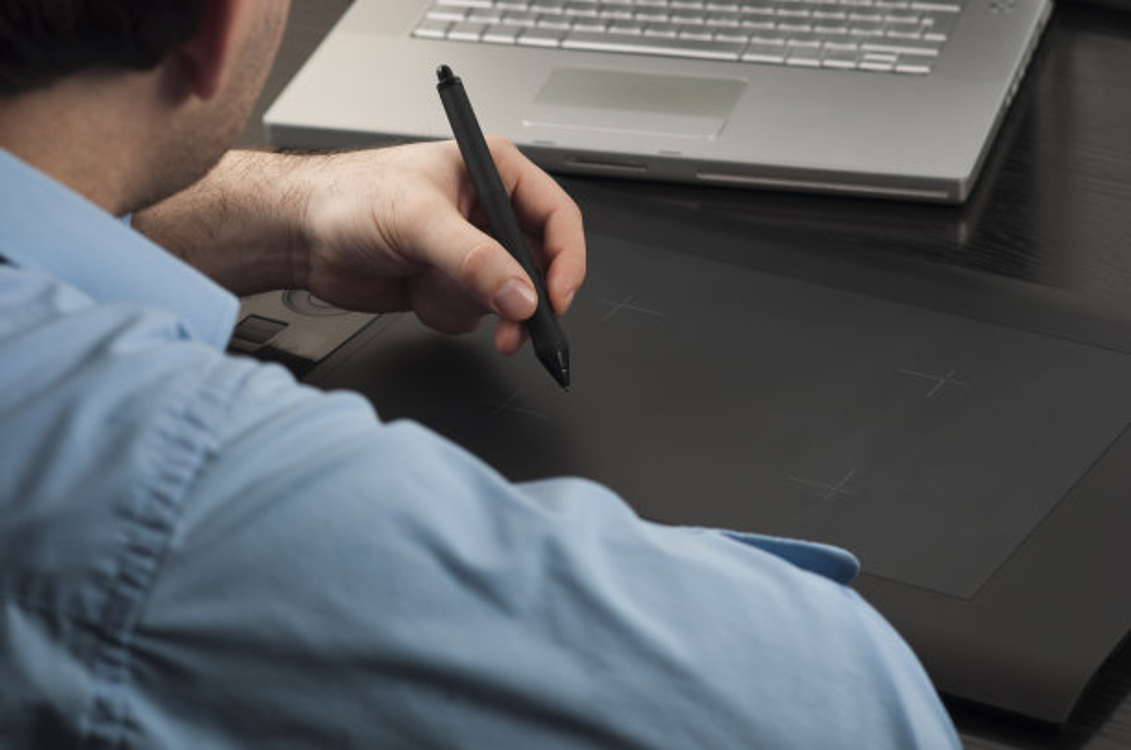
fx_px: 3999
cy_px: 375
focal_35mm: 128
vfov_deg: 10.7
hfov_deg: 16.1
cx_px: 566
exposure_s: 1/200
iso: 100
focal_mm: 85
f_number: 5.6
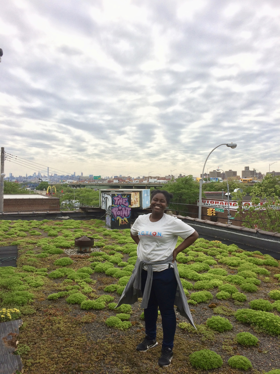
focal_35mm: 29
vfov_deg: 61.7
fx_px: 313
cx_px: 140
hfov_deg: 48.2
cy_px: 187
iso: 32
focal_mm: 4.15
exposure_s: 1/1414
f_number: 2.2
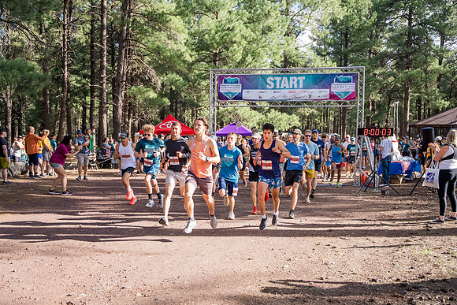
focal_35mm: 41
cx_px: 228
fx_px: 522
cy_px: 152
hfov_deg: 47.3
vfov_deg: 32.6
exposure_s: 1/1600
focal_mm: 41.1
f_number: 3.2
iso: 500
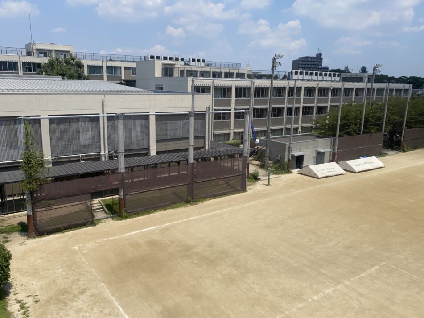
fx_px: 343
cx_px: 210
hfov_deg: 63.4
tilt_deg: -14.3
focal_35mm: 28
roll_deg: -1.1
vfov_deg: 49.7
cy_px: 161
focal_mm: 4.25
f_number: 1.8
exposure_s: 1/4608
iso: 32
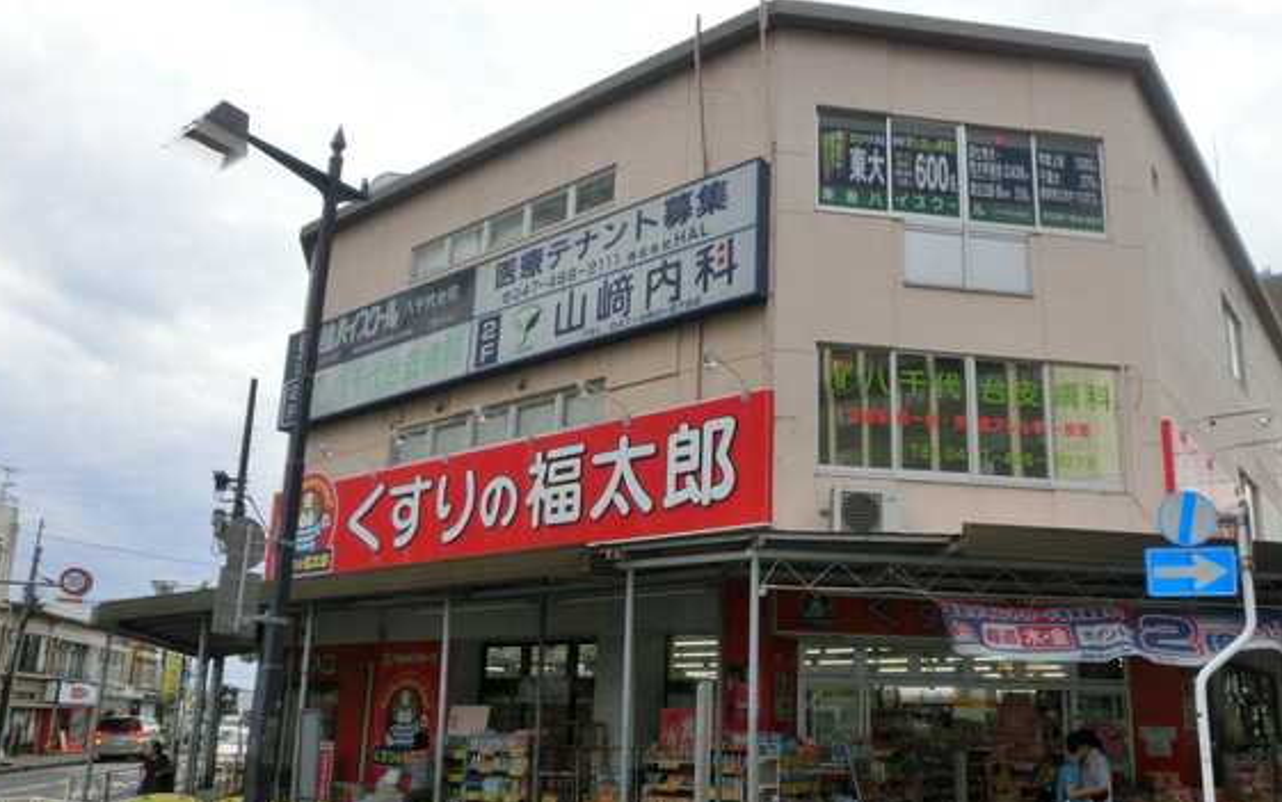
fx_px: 1014
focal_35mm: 29
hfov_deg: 64.5
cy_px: 489
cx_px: 704
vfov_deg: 42.9
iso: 80
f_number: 3
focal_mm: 4.24
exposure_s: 1/800
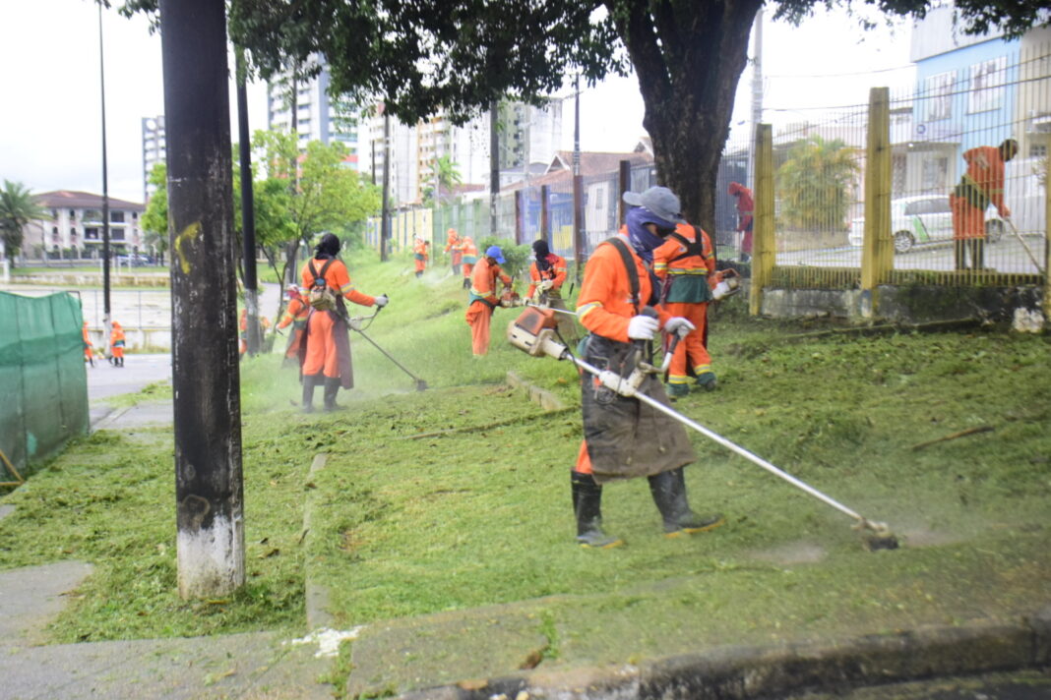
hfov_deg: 26.0
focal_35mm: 78
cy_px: 350
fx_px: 2277
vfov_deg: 17.5
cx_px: 526
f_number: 4.8
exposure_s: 1/800
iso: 2500
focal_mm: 52
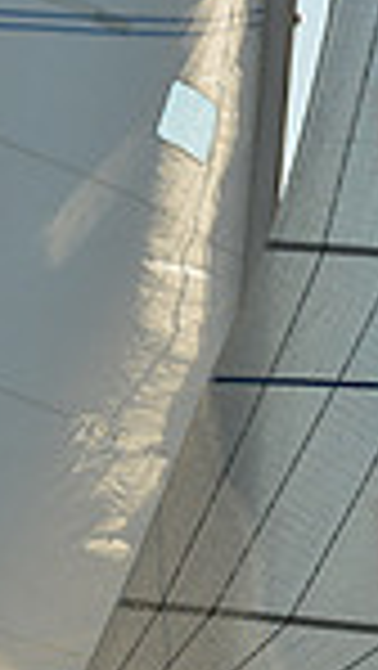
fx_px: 5088
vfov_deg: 7.5
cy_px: 767
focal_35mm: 286
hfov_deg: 4.3
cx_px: 135
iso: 320
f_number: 5
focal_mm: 70
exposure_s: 1/1250
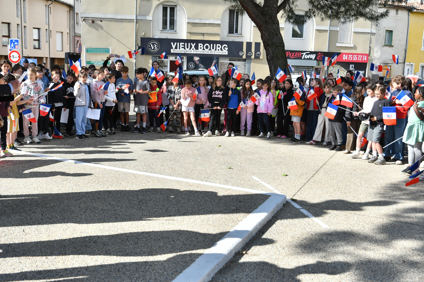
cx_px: 212
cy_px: 141
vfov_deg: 34.2
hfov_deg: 49.6
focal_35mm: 39
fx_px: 459
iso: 200
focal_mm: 26
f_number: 5.6
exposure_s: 1/500
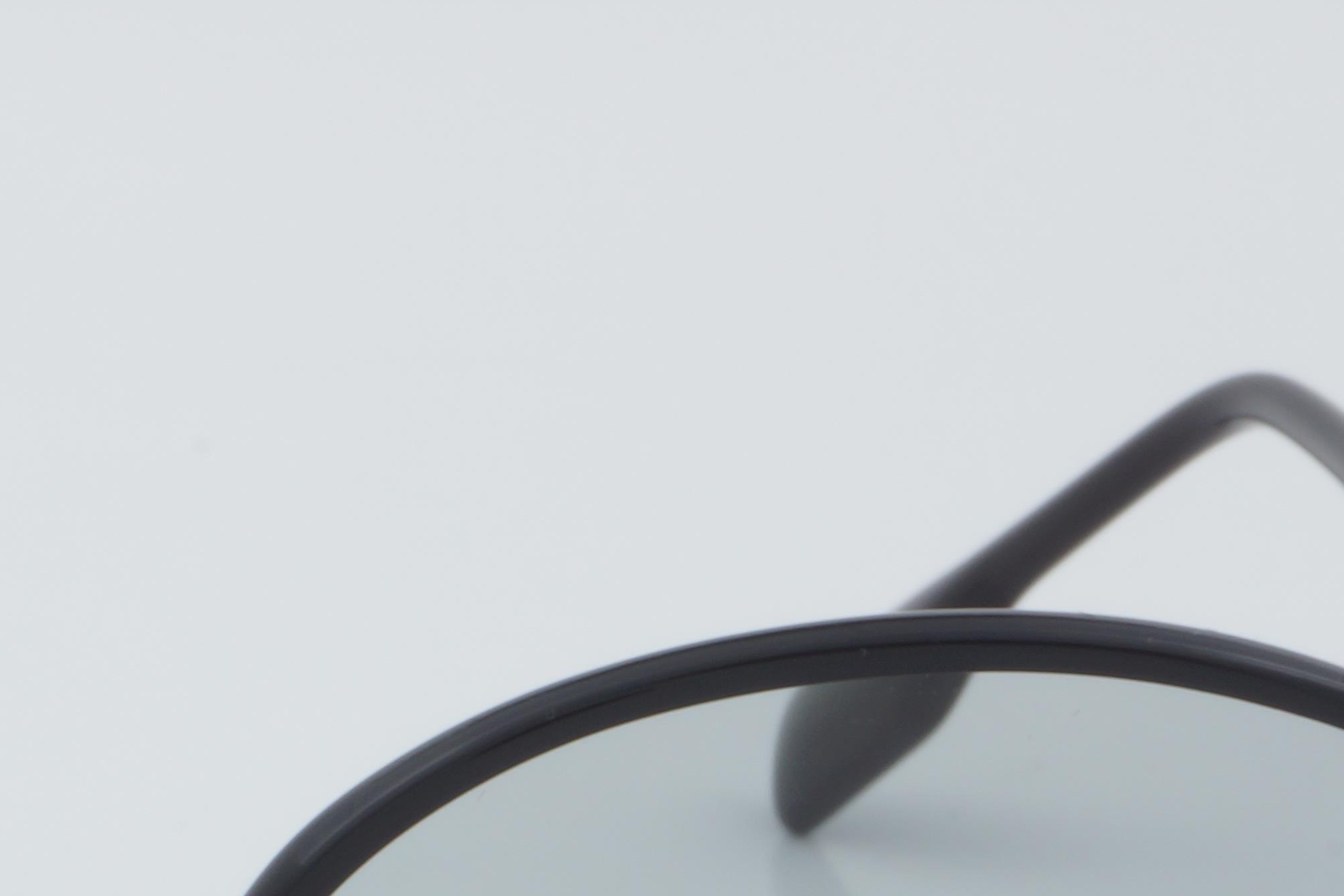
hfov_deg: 8.3
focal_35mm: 245
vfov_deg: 5.6
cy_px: 1235
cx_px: -143
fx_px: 9164
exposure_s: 1/4
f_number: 32
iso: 100
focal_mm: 55
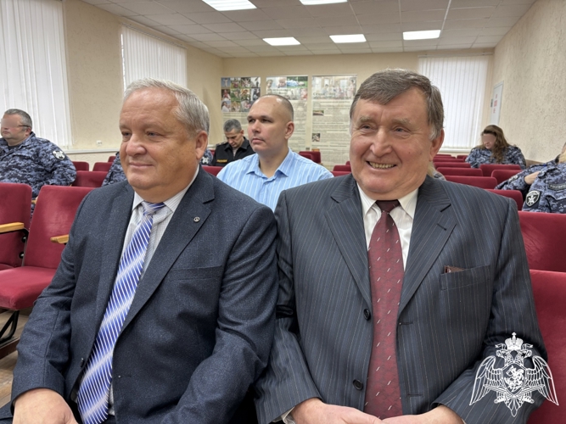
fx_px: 425
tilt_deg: -11.2
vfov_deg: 53.0
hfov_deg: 67.3
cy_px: 212
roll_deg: -1.1
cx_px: 283
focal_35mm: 26
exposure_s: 1/59
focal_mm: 5.96
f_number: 1.6
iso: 100
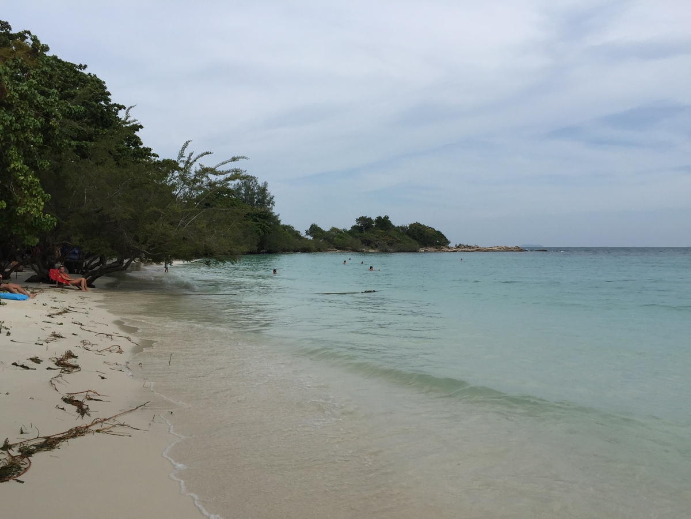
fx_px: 579
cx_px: 346
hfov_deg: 61.7
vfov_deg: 48.2
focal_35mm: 29
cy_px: 260
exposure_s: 1/3300
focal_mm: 4.15
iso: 32
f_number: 2.2
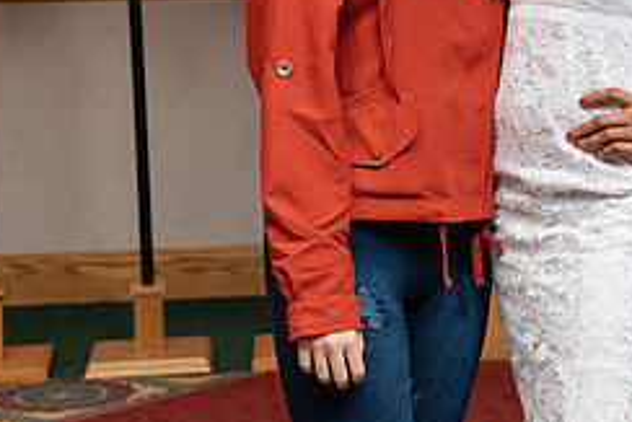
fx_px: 2424
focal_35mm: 138
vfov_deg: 9.8
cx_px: 464
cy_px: -74
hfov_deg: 14.8
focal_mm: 58
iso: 2000
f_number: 6.3
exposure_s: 1/200
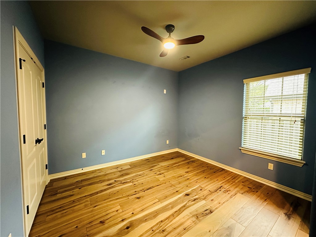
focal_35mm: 14
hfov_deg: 102.1
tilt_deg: -2.1
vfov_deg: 85.7
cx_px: 158
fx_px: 128
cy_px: 118
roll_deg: -0.5
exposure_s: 1/40
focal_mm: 2.22
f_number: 2.2
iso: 1000
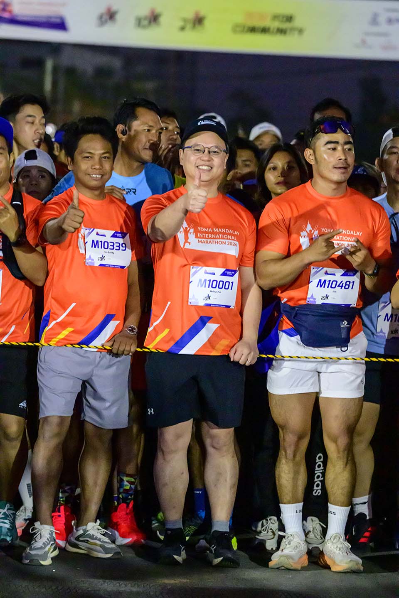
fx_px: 2743
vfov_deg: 12.5
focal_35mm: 165
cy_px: 299
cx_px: 200
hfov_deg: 8.3
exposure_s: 1/250
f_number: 5
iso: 25600
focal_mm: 165
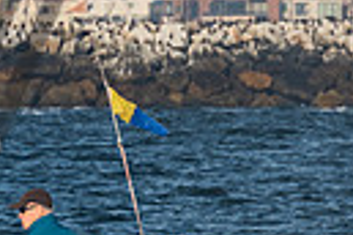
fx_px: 8834
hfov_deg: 2.3
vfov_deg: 1.5
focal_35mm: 901
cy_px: 15
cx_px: -285
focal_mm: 200
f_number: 8
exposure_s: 1/800
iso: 400
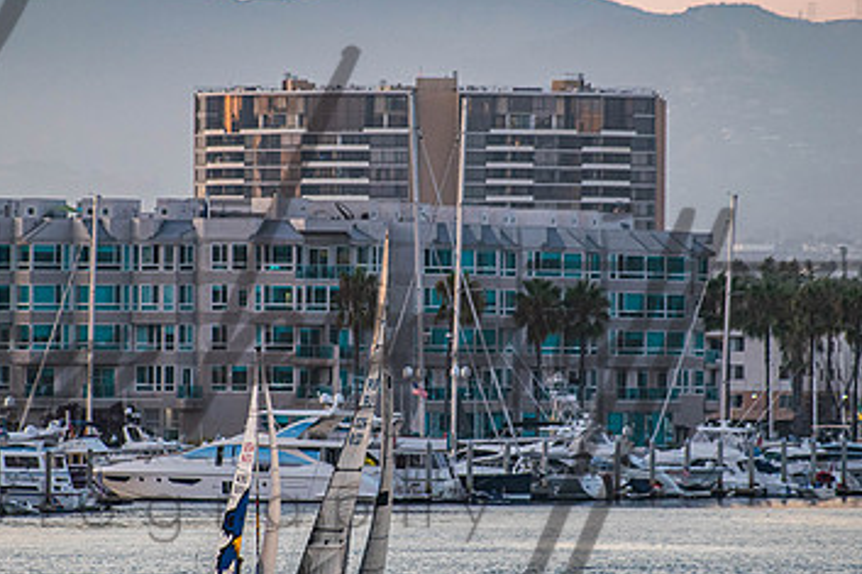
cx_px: 383
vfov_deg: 2.8
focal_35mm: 482
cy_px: 324
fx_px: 11535
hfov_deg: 4.3
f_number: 6.3
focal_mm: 190
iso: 800
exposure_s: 1/160
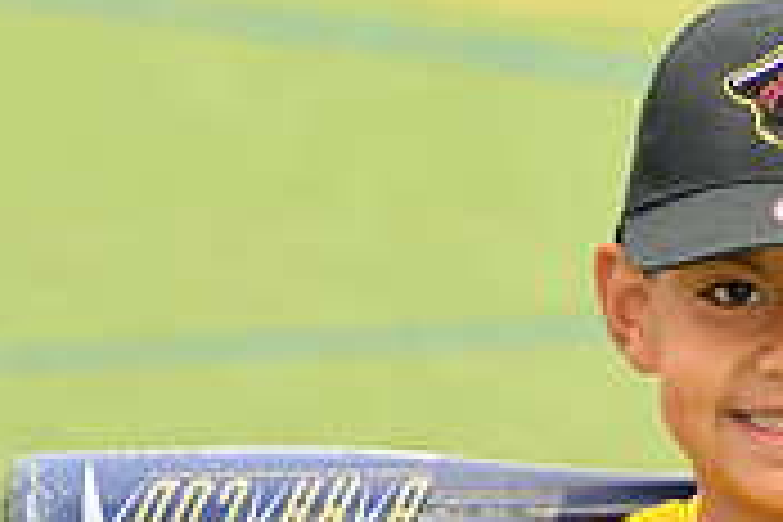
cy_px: 718
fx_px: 12353
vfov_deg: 2.4
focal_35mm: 568
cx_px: 832
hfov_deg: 3.6
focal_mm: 170
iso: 200
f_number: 8
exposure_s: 1/250
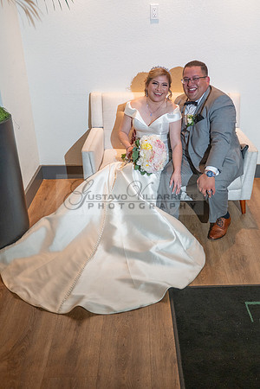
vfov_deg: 53.1
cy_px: 195
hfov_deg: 36.8
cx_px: 152
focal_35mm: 36
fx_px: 390
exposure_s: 1/100
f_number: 2.8
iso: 800
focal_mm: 24
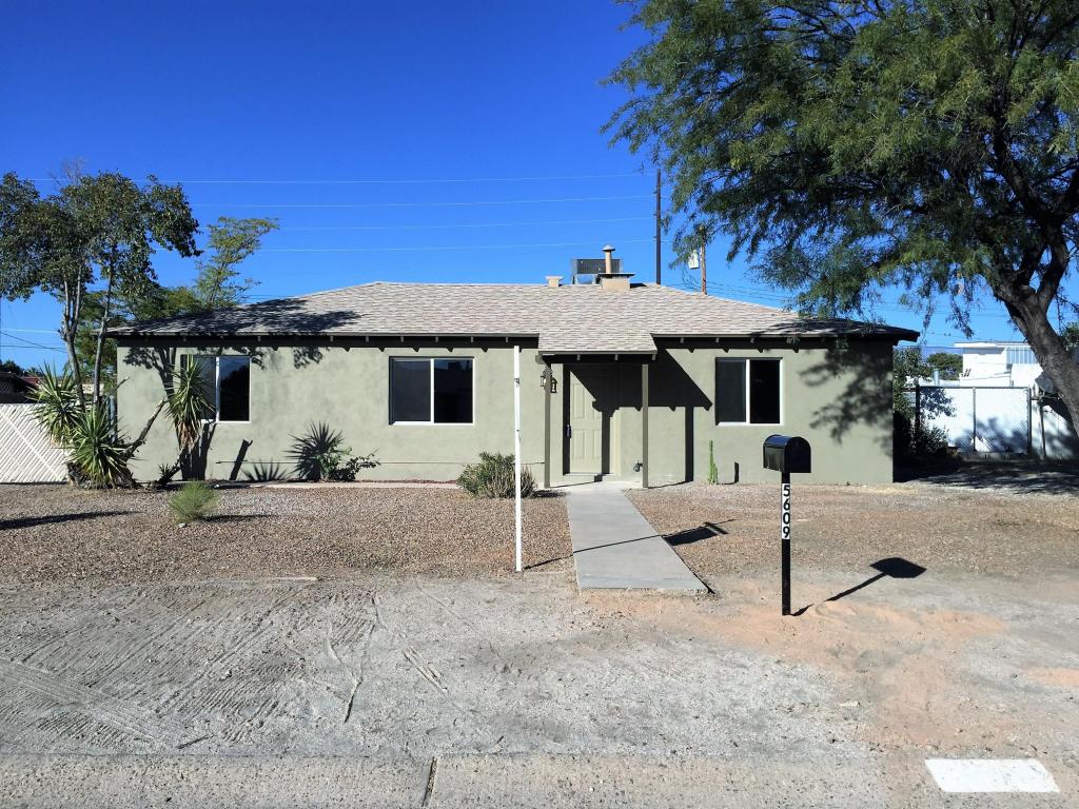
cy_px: 404
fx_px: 904
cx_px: 540
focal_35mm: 29
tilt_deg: -0.3
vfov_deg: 48.2
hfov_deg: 61.7
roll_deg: -1.5
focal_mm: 4.15
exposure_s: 1/2198
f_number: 2.2
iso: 32
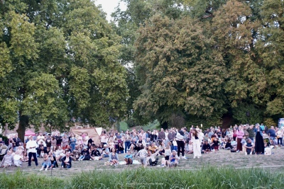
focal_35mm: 130
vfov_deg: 10.6
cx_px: 142
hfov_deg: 15.8
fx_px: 1026
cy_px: 94
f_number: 4
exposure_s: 1/160
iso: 1250
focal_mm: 130
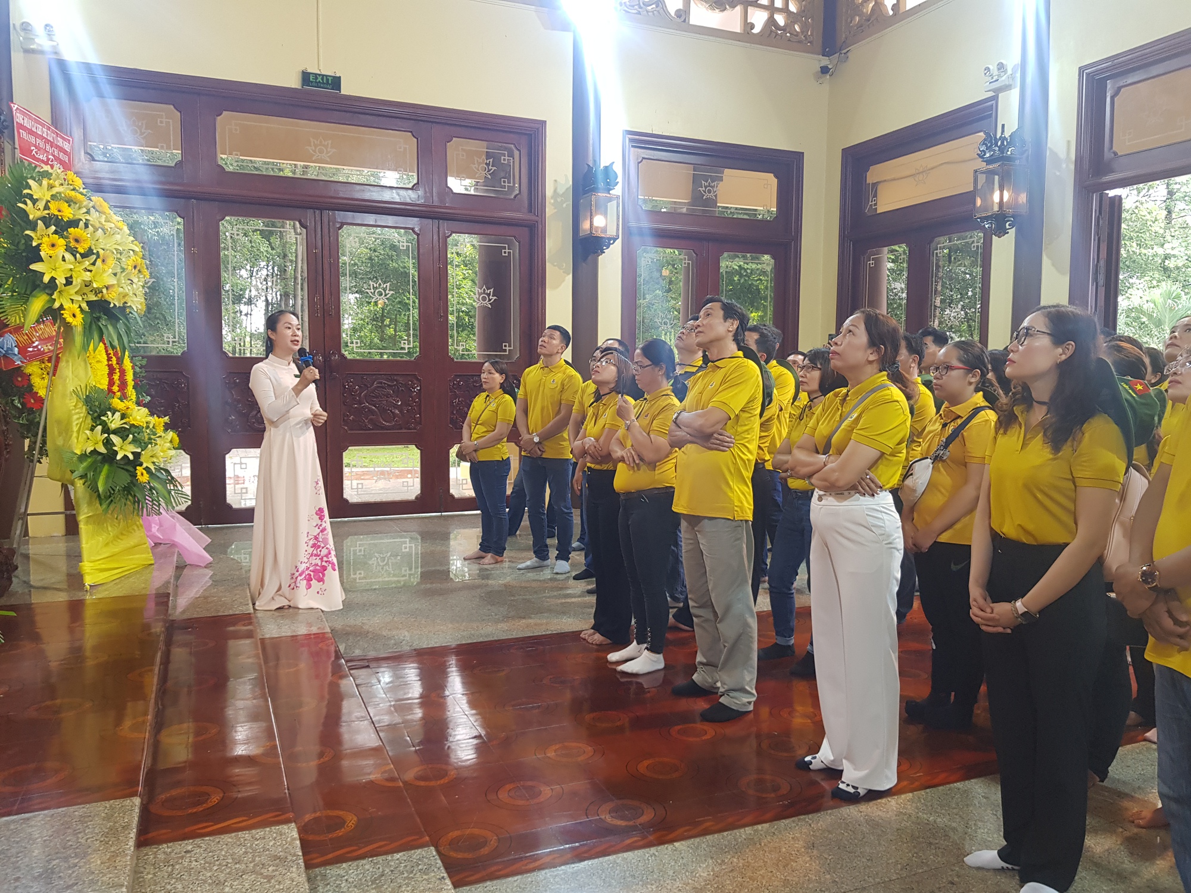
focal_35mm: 26
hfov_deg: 67.3
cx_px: 596
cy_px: 446
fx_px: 895
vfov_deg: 53.1
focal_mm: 4.3
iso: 100
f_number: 1.7
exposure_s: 1/50
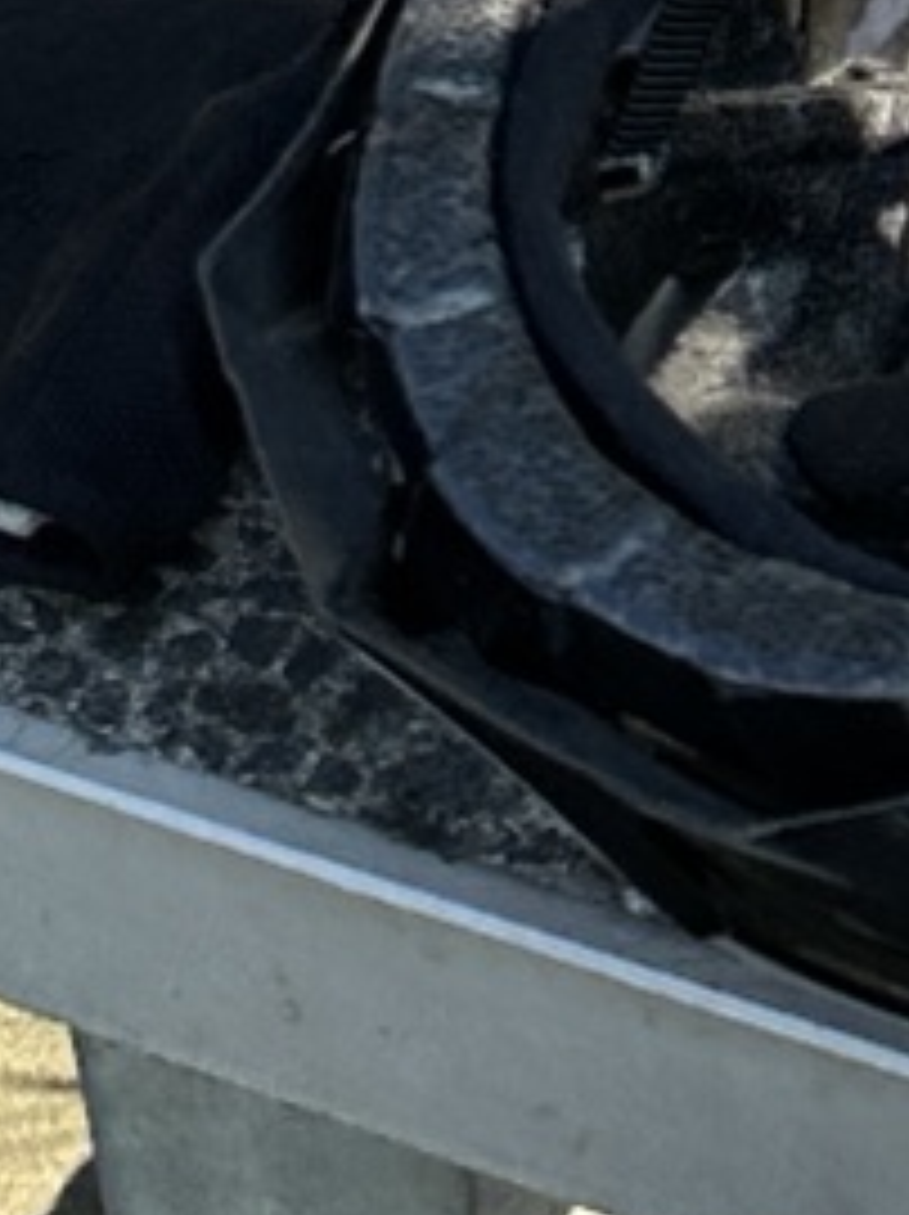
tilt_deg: -17.1
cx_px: 765
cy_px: -2146
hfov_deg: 8.3
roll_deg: +1.5
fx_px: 6242
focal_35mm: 178
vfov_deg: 9.3
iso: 80
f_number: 1.78
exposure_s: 1/1751
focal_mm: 6.86
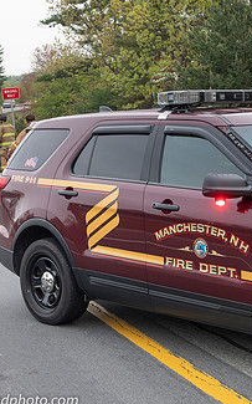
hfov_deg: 15.7
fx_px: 912
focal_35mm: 83
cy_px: 197
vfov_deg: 24.9
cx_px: 94
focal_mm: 27
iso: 250
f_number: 5
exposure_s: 1/400
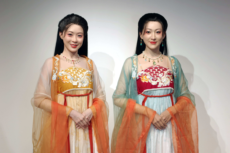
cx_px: 115
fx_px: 332
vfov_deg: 25.9
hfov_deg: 38.2
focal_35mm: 52
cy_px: 76
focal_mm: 35
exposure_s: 1/160
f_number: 3.5
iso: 400
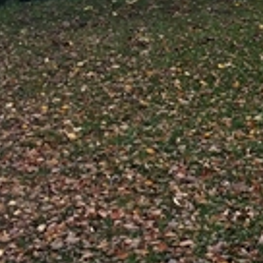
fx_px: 1040
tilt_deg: +1.5
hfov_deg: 12.6
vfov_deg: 14.0
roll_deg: -1.5
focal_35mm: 121
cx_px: 530
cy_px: -48
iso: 32
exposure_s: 1/120
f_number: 2.2
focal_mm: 4.15
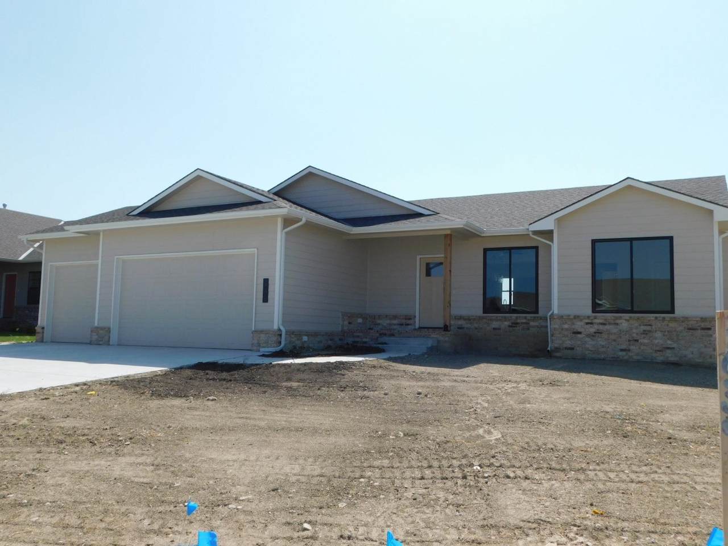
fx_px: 631
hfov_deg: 60.0
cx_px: 364
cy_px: 273
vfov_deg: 46.8
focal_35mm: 30
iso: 125
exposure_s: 1/1500
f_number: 3.2
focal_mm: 5.3
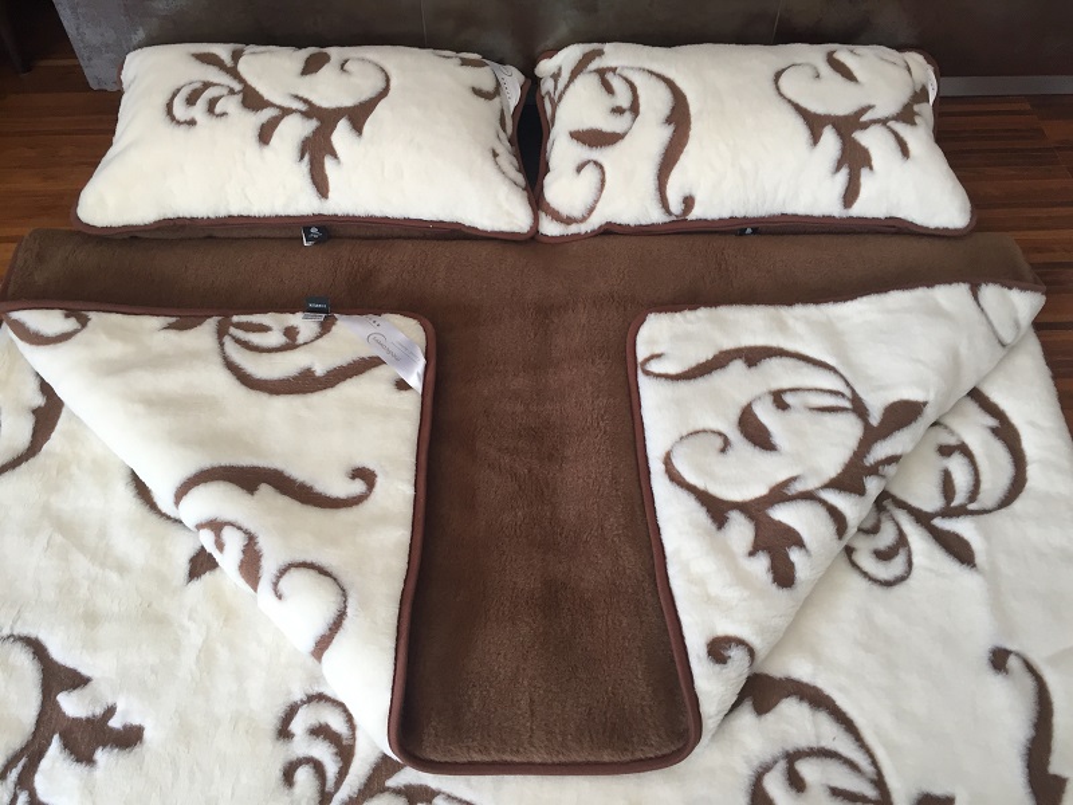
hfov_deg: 61.7
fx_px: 899
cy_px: 402
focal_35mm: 29
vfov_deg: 48.2
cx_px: 536
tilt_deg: -53.7
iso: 40
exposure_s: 1/33
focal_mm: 4.15
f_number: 2.2
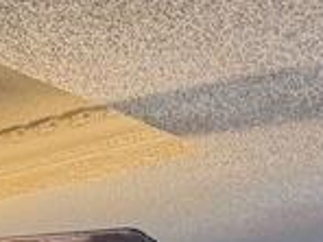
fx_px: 1549
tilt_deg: -7.4
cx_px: -172
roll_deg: +3.7
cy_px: 794
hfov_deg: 11.4
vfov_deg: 7.5
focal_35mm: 166
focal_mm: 6.76
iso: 200
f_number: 1.78
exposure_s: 1/60
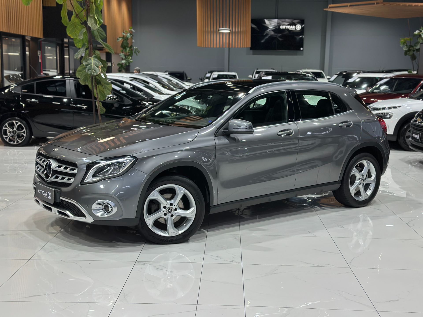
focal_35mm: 48
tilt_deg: -9.3
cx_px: 212
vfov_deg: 30.3
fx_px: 587
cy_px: 158
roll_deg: -0.9
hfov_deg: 39.7
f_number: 1.78
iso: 160
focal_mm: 6.86
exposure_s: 1/120
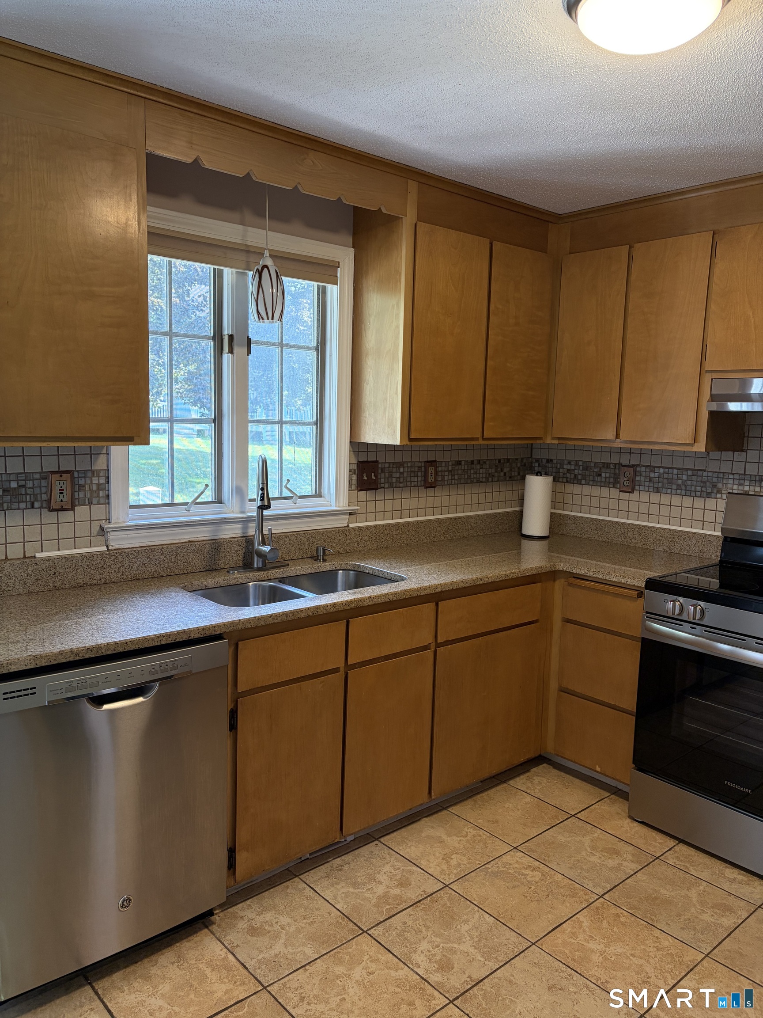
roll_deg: -1.3
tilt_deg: -6.6
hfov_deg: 53.1
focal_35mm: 26
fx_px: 764
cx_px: 382
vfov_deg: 67.3
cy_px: 509
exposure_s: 1/60
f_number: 1.6
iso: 160
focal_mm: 5.96
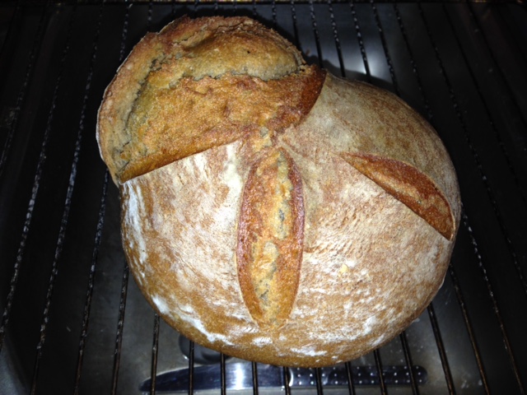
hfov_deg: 55.4
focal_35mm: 33
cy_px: 198
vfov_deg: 42.9
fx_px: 502
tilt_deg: -55.6
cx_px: 264
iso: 50
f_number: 2.4
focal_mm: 4.12
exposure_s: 1/27
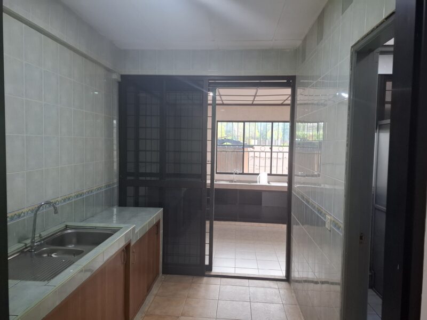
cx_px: 214
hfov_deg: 73.9
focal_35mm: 23
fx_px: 284
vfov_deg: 58.9
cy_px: 160
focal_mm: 5.54
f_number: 1.8
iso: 160
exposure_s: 1/60
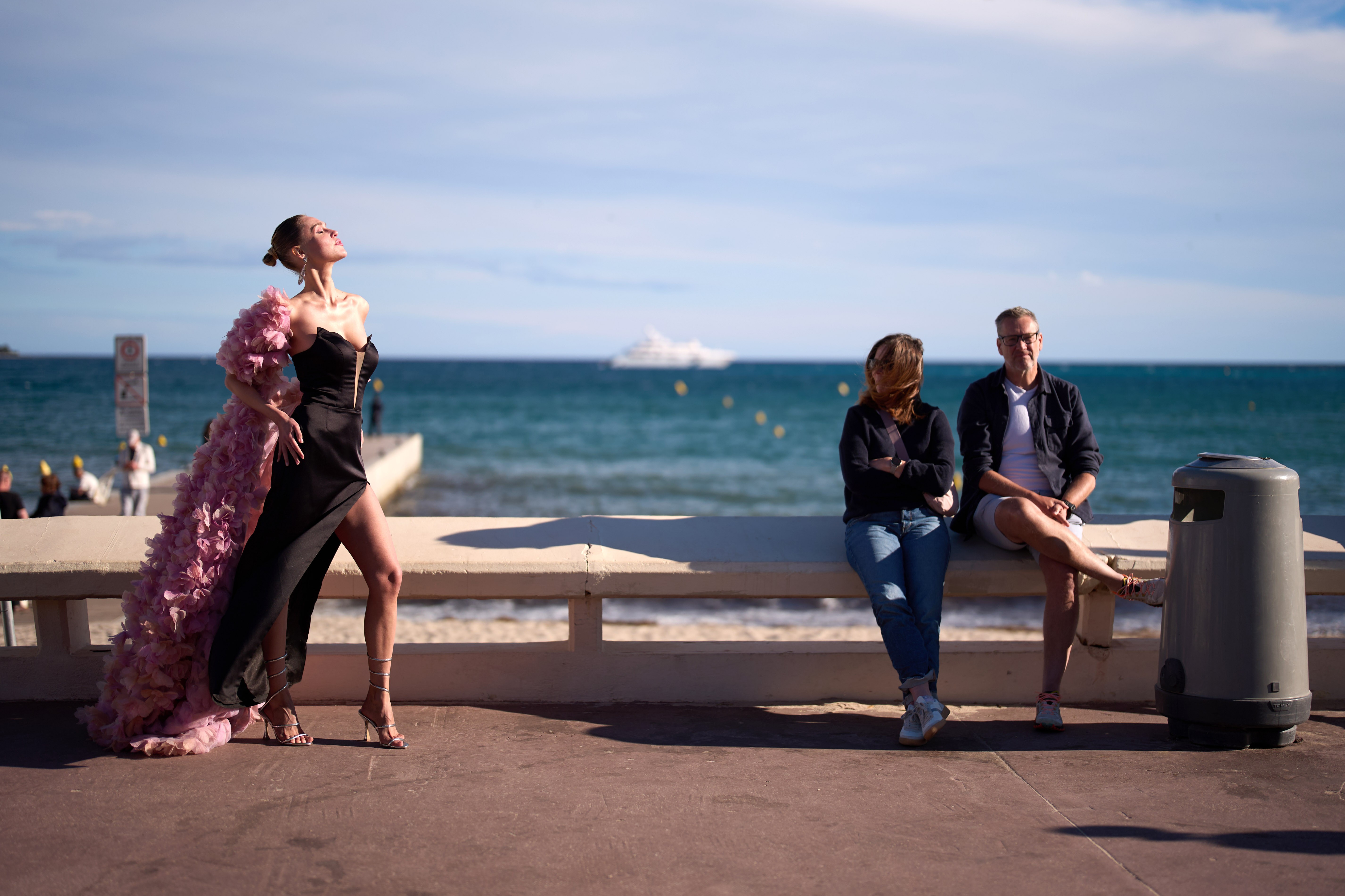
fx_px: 1905
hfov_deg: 38.9
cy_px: 444
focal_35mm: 51
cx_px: 682
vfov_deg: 26.5
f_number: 1.2
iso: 125
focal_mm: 50
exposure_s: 1/16000
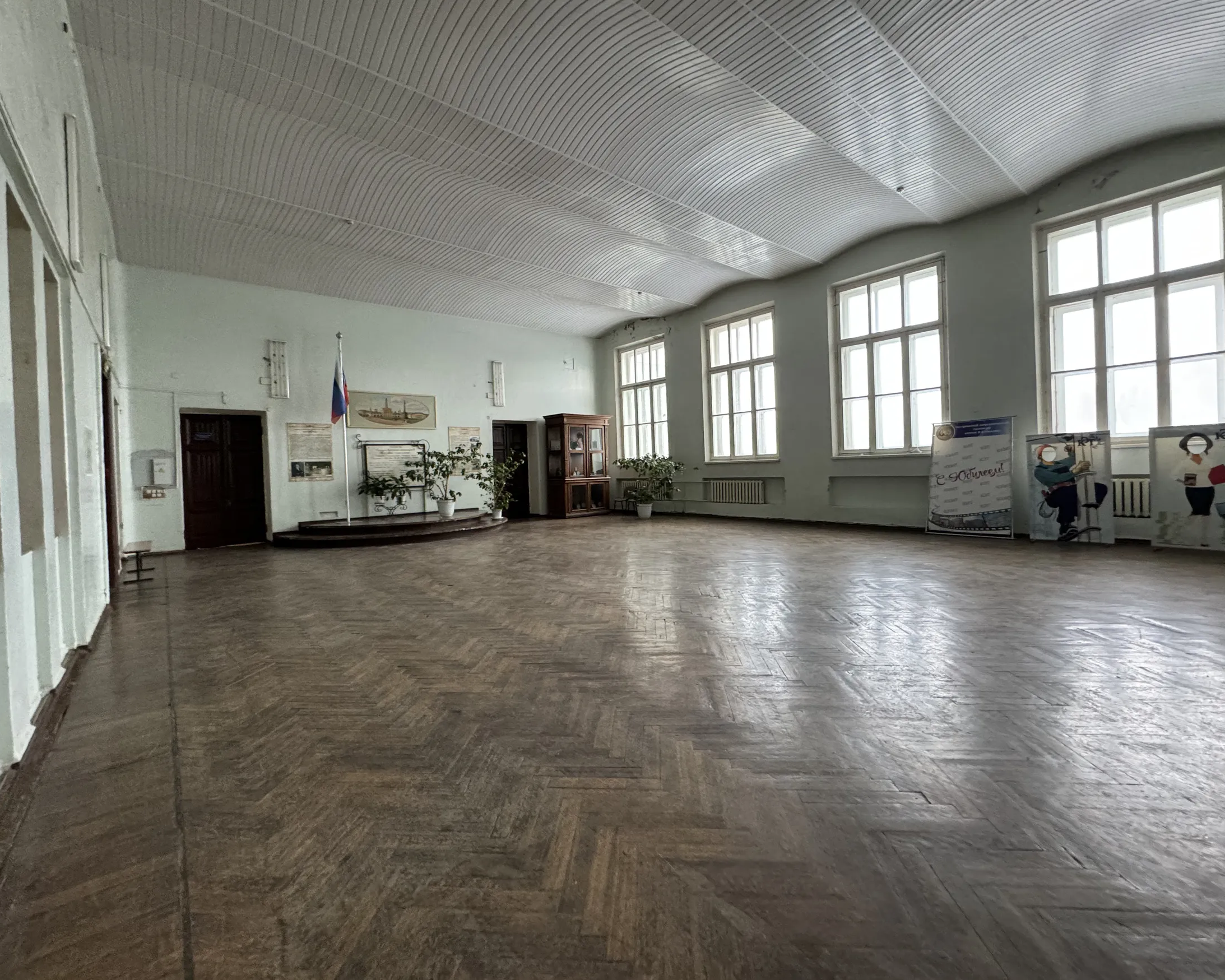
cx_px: 599
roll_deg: +2.4
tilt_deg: +1.4
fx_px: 544
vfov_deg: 84.0
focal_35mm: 15
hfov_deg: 96.8
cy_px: 477
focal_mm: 2.22
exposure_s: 1/50
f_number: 2.2
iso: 640
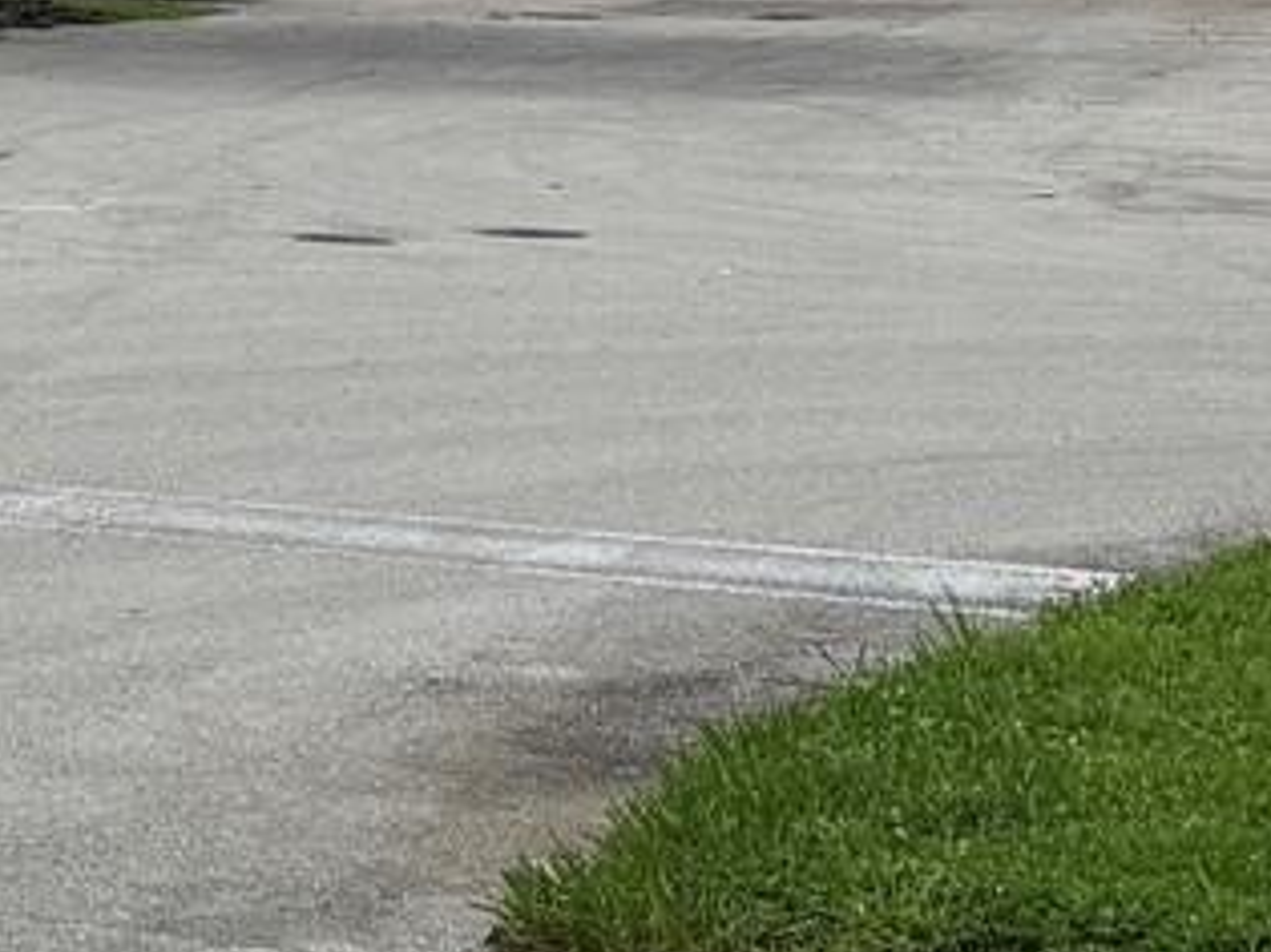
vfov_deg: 11.8
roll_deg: -0.8
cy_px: -307
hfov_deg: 13.7
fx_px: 4478
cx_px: -1303
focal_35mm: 122
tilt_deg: +3.6
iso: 80
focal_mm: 6.76
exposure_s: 1/6711
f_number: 1.78
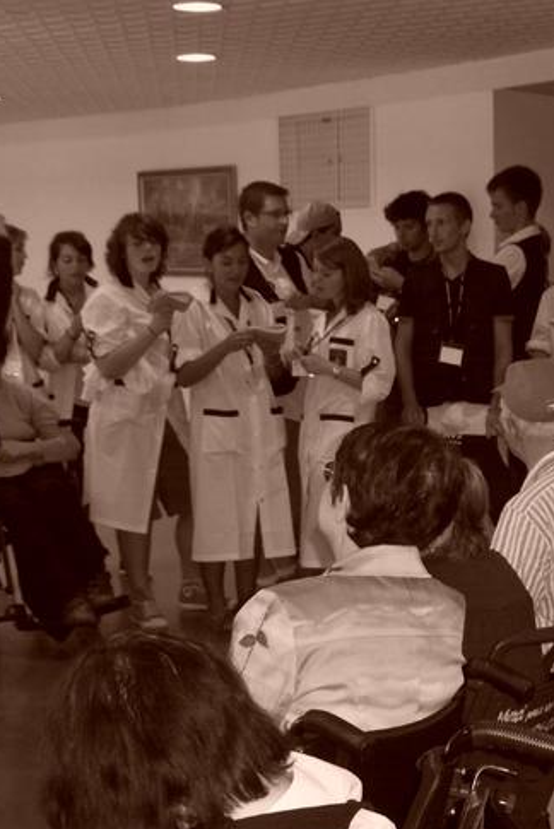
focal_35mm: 69
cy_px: 420
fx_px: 1590
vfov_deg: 29.2
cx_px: 453
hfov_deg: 19.5
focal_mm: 9.8
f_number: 4
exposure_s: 1/40
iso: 200
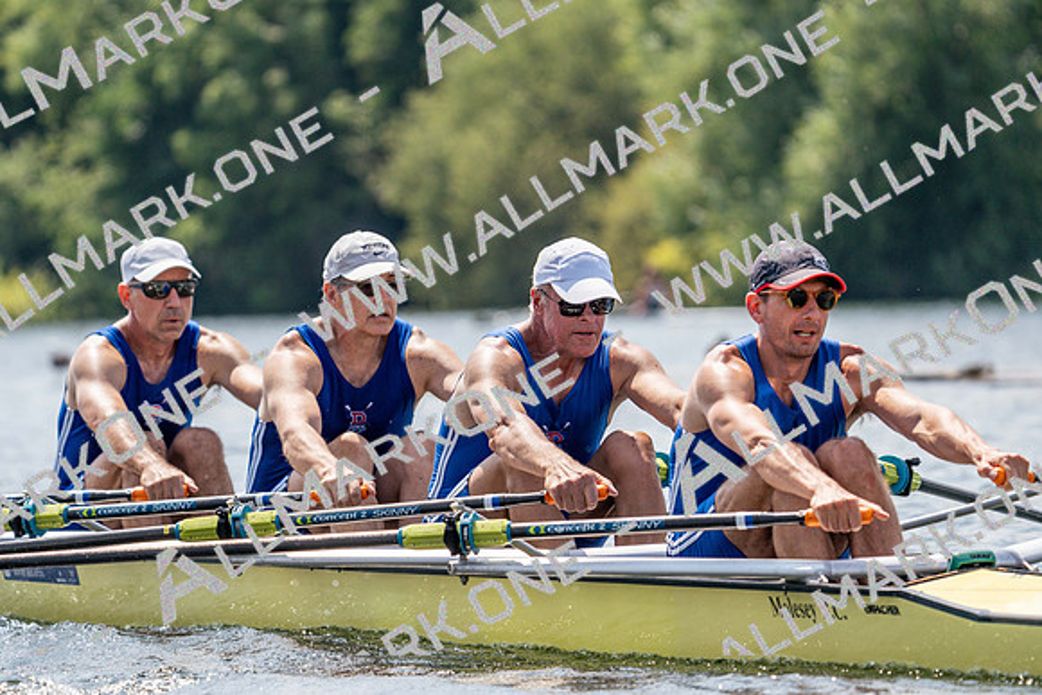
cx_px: 521
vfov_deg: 4.4
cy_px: 348
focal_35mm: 312
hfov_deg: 6.6
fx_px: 9032
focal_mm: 312
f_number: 6.3
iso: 250
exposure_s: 1/1600
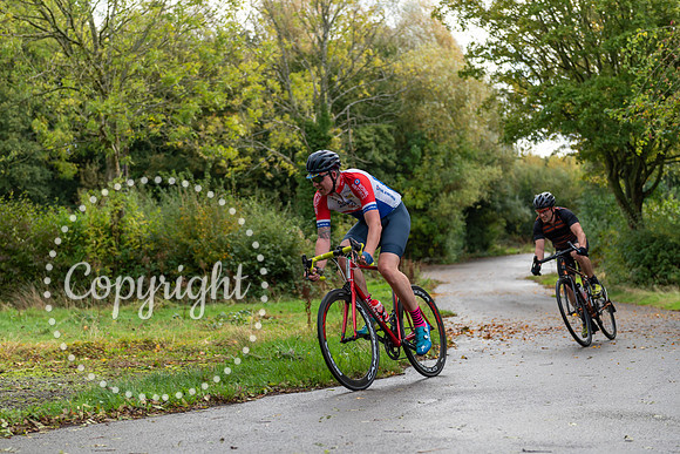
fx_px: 1171
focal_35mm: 62
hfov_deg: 32.4
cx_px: 340
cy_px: 227
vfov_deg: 21.9
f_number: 3.2
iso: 200
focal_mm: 62
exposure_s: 1/500
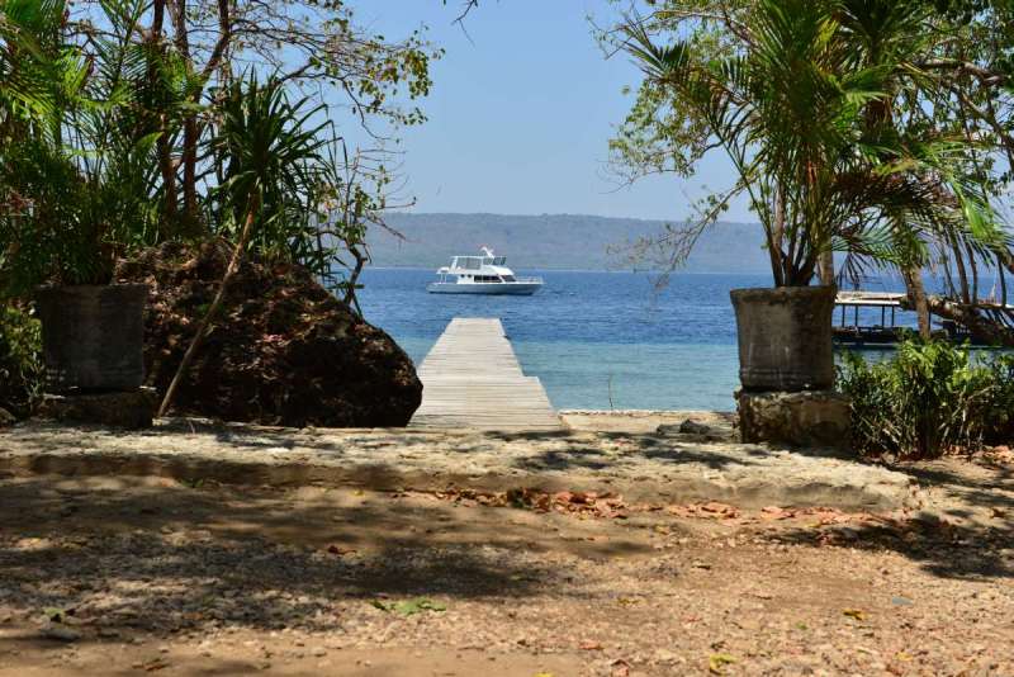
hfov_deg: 39.6
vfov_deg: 27.0
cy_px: 338
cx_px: 507
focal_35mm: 50
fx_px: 1409
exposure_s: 1/400
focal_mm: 50
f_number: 10
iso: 250
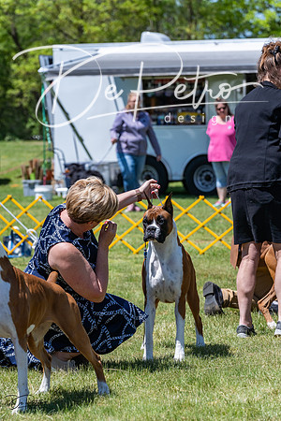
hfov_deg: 9.0
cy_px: 210
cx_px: 140
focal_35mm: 152
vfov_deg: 13.5
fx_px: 1780
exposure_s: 1/1600
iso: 640
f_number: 7.1
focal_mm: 152
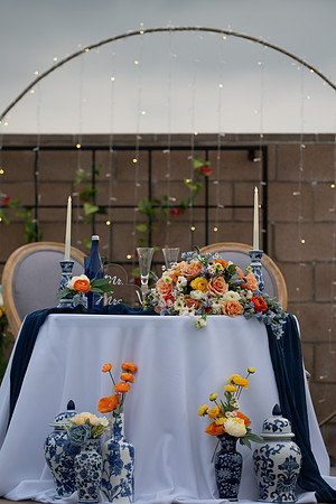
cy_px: 252
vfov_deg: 12.8
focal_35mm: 160
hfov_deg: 8.6
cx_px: 168
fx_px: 2240
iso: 400
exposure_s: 1/2000
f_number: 2.8
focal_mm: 160
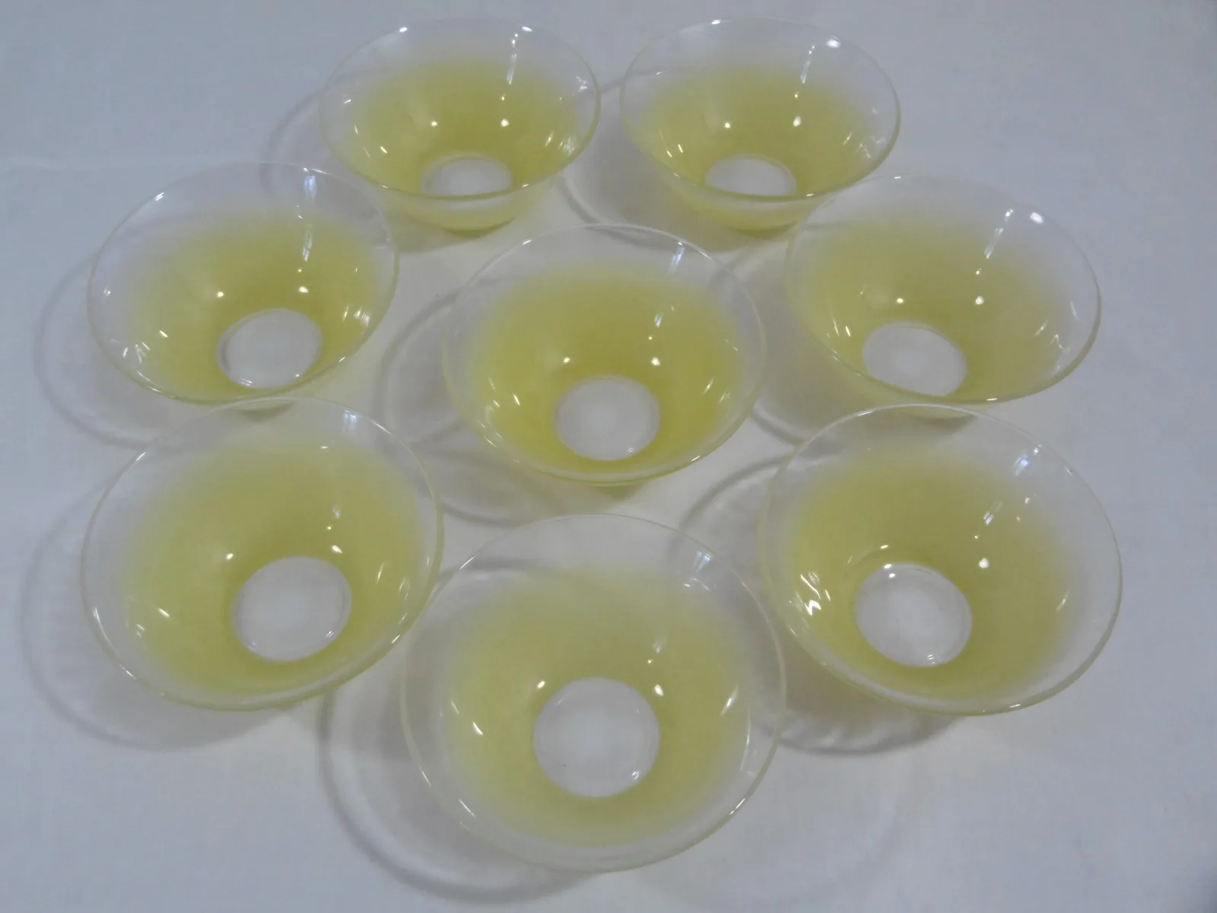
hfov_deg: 49.0
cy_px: 456
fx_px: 1336
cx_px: 608
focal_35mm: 38
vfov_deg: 37.7
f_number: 3.7
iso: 320
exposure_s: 1/60
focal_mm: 6.8
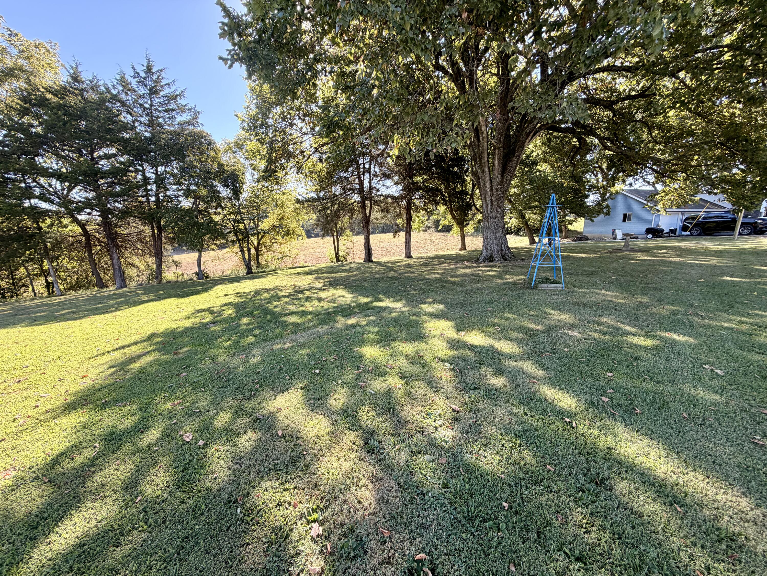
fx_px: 310
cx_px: 384
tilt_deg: -11.5
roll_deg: +1.0
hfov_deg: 102.1
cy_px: 288
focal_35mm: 14
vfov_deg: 85.7
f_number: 2.2
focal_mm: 2.22
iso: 50
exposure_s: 1/183
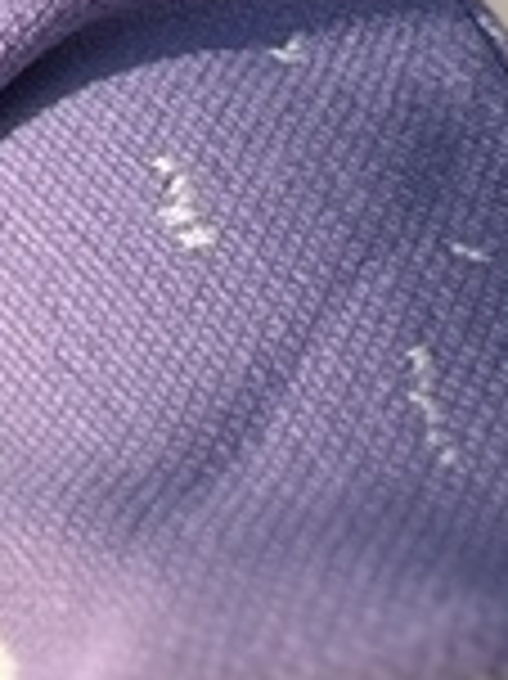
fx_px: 3586
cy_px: -338
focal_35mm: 183
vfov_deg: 10.4
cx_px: -724
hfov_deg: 7.5
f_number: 1.9
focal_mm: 2.69
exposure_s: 1/981
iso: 25
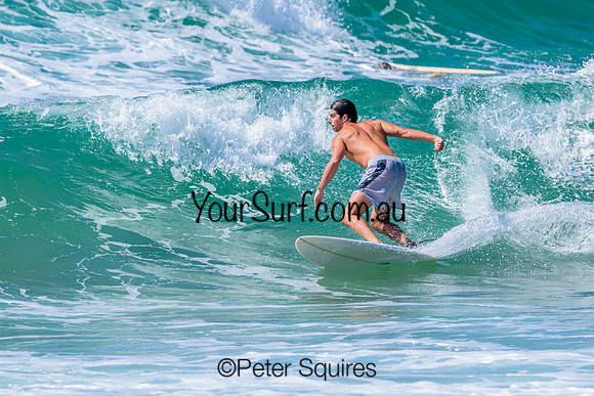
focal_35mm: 524
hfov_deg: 3.9
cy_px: 194
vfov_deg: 2.6
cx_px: 311
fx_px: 8640
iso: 2000
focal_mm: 500
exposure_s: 1/2000
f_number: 11
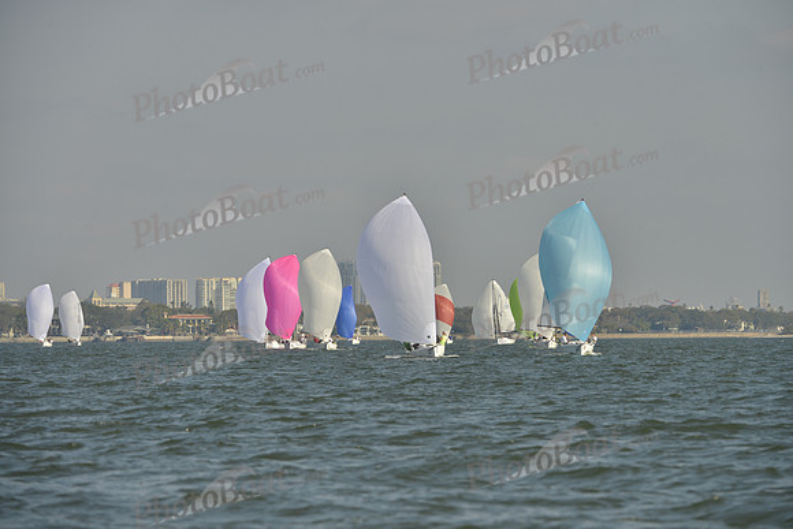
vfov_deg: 5.7
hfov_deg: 8.6
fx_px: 5288
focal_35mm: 240
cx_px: 396
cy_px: 264
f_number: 8
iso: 280
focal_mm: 240
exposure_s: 1/1600
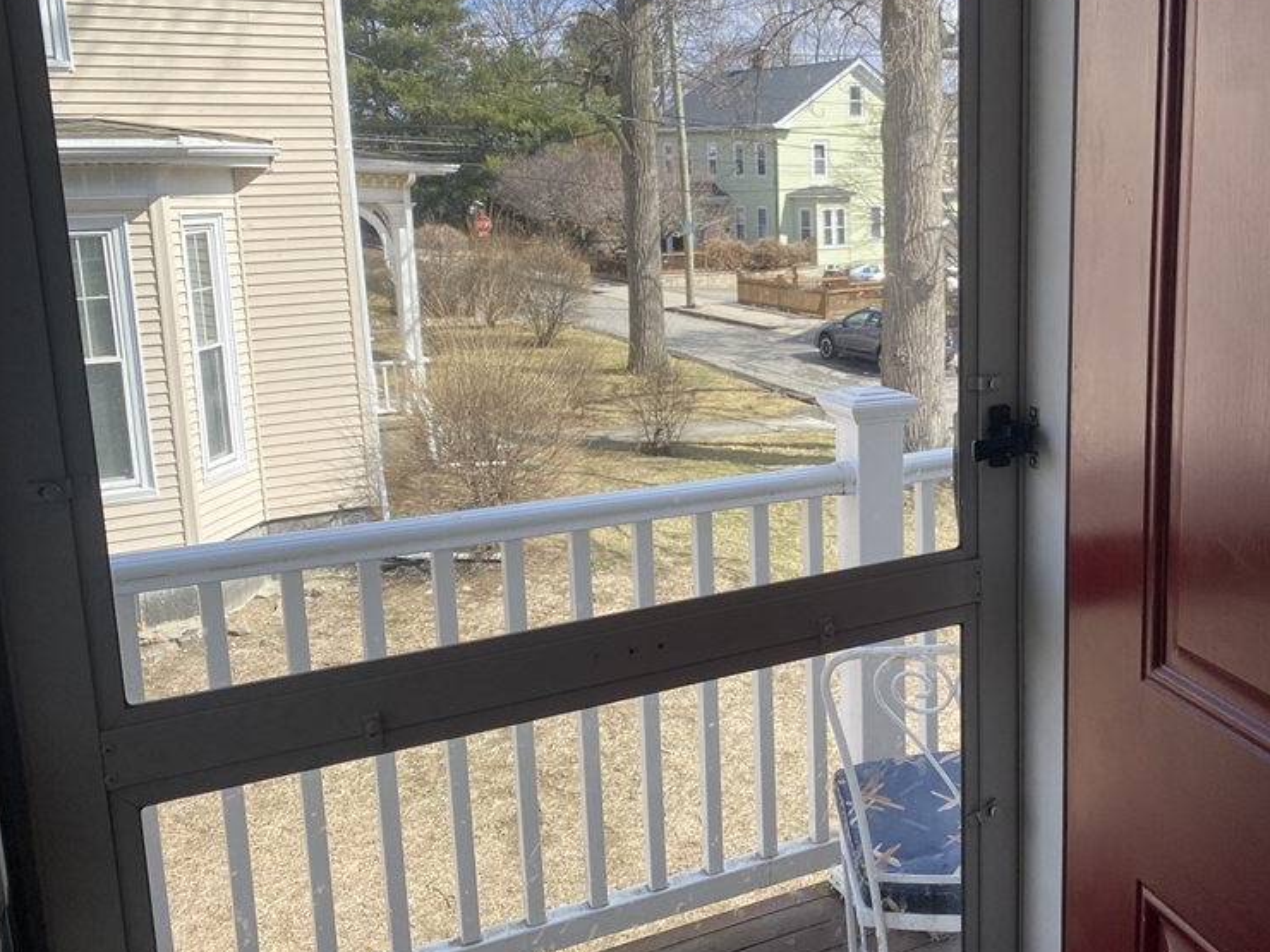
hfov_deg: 50.3
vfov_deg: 39.6
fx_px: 1321
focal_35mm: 36
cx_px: 862
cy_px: 413
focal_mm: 4.25
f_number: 1.8
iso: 32
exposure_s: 1/1147
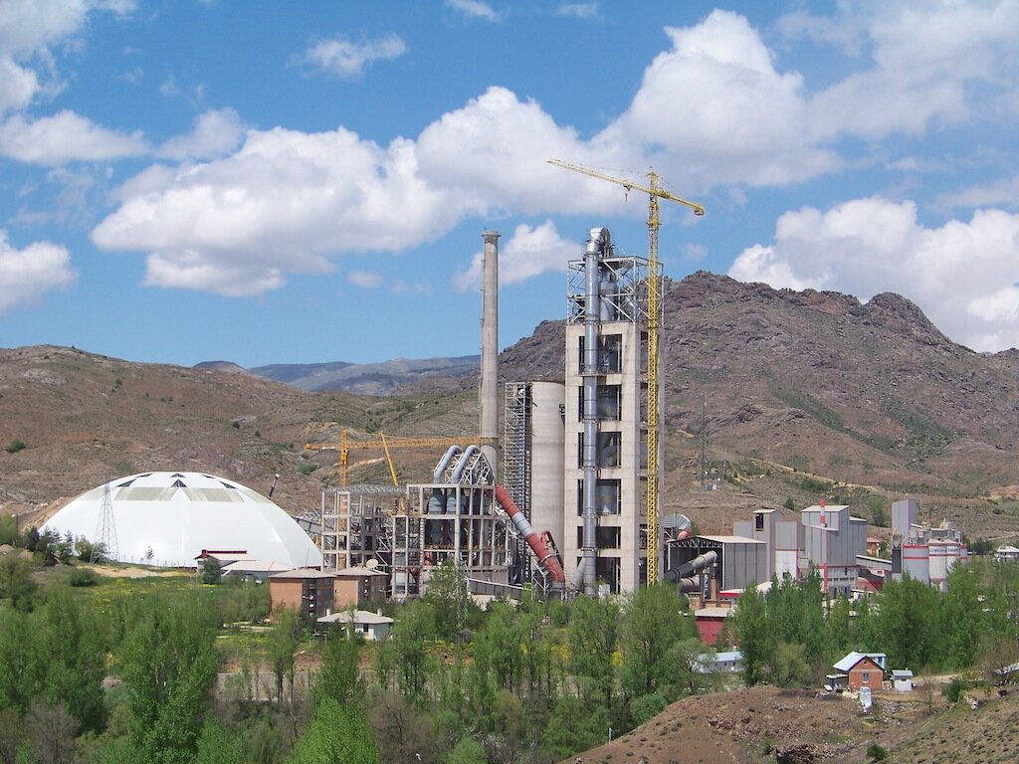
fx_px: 1825
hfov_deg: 31.2
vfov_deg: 23.7
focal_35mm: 62
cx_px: 510
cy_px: 382
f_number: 4.5
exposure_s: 1/640
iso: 64
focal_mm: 10.5
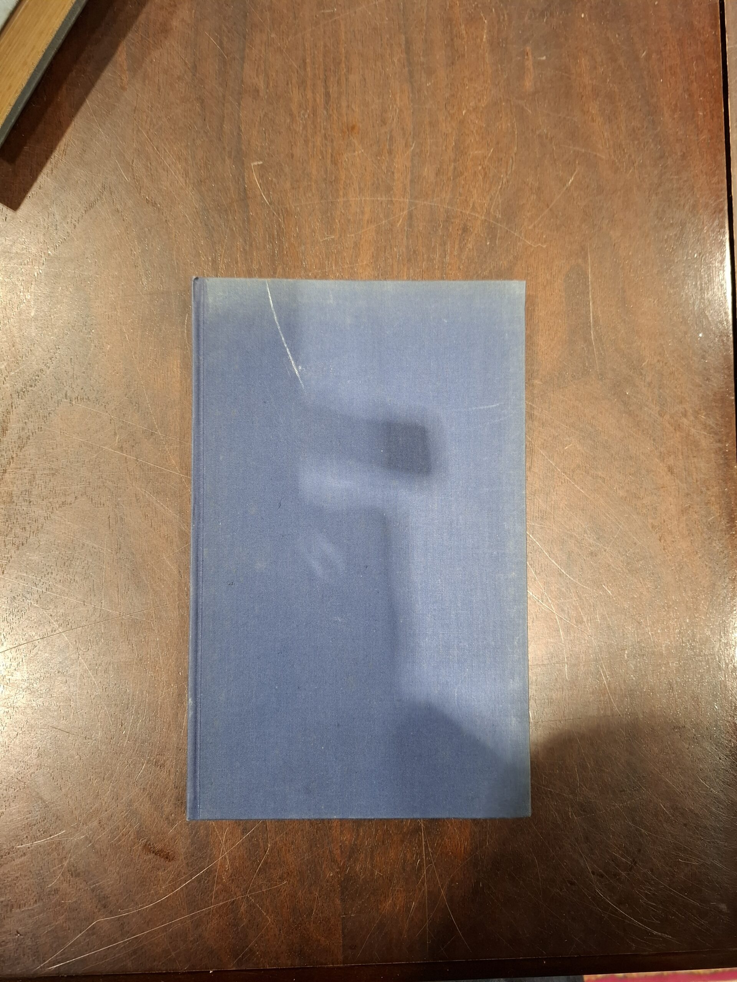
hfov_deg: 58.9
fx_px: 653
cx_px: 368
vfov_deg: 73.9
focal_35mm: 23
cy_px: 491
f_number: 1.8
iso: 400
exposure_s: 1/25
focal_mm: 5.54
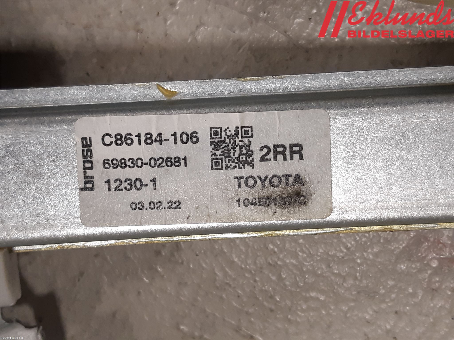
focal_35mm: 26
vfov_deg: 53.1
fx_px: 341
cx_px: 227
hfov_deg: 67.3
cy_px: 170
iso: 100
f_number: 1.7
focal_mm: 3.93
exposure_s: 1/50
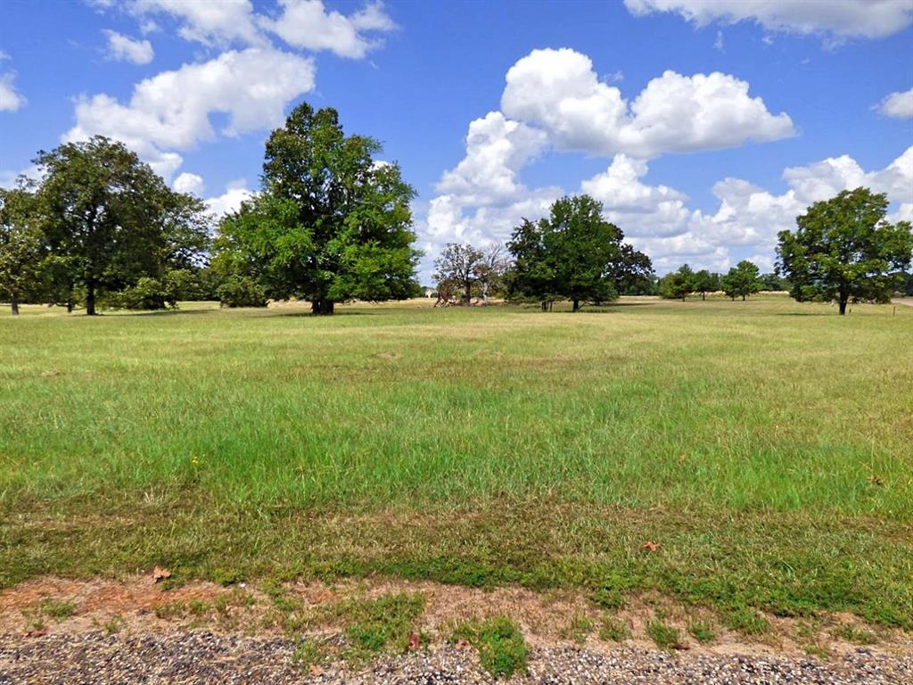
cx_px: 456
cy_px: 342
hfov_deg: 81.7
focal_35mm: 20
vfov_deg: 66.0
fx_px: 528
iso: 100
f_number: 2.8
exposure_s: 1/1600
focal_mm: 3.58
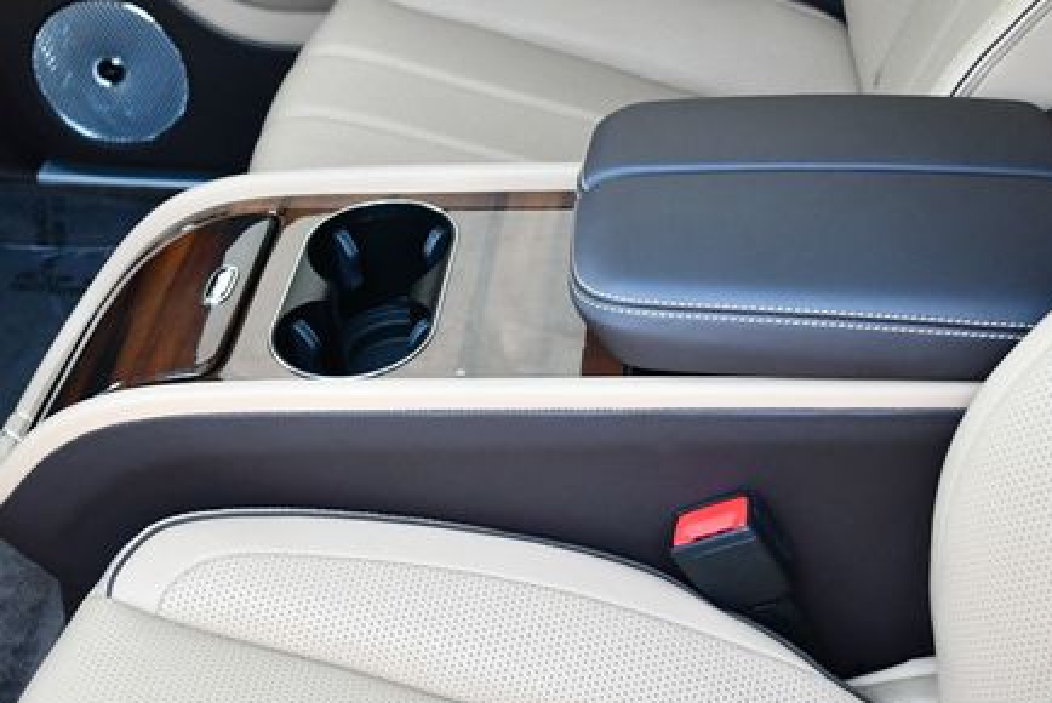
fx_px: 1725
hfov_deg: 33.8
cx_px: 427
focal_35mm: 59
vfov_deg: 23.0
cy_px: 247
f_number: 3.8
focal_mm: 20
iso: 2000
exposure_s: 1/125
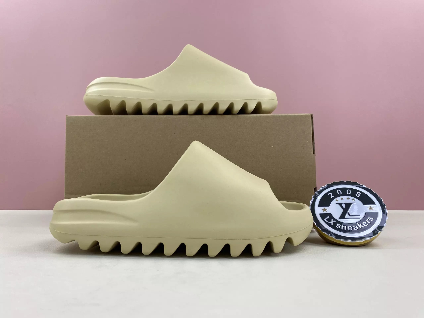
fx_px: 318
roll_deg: -0.5
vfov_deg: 53.1
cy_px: 159
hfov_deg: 67.3
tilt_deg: +3.6
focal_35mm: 26
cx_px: 212
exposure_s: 1/546
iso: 32
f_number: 1.8
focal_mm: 4.25
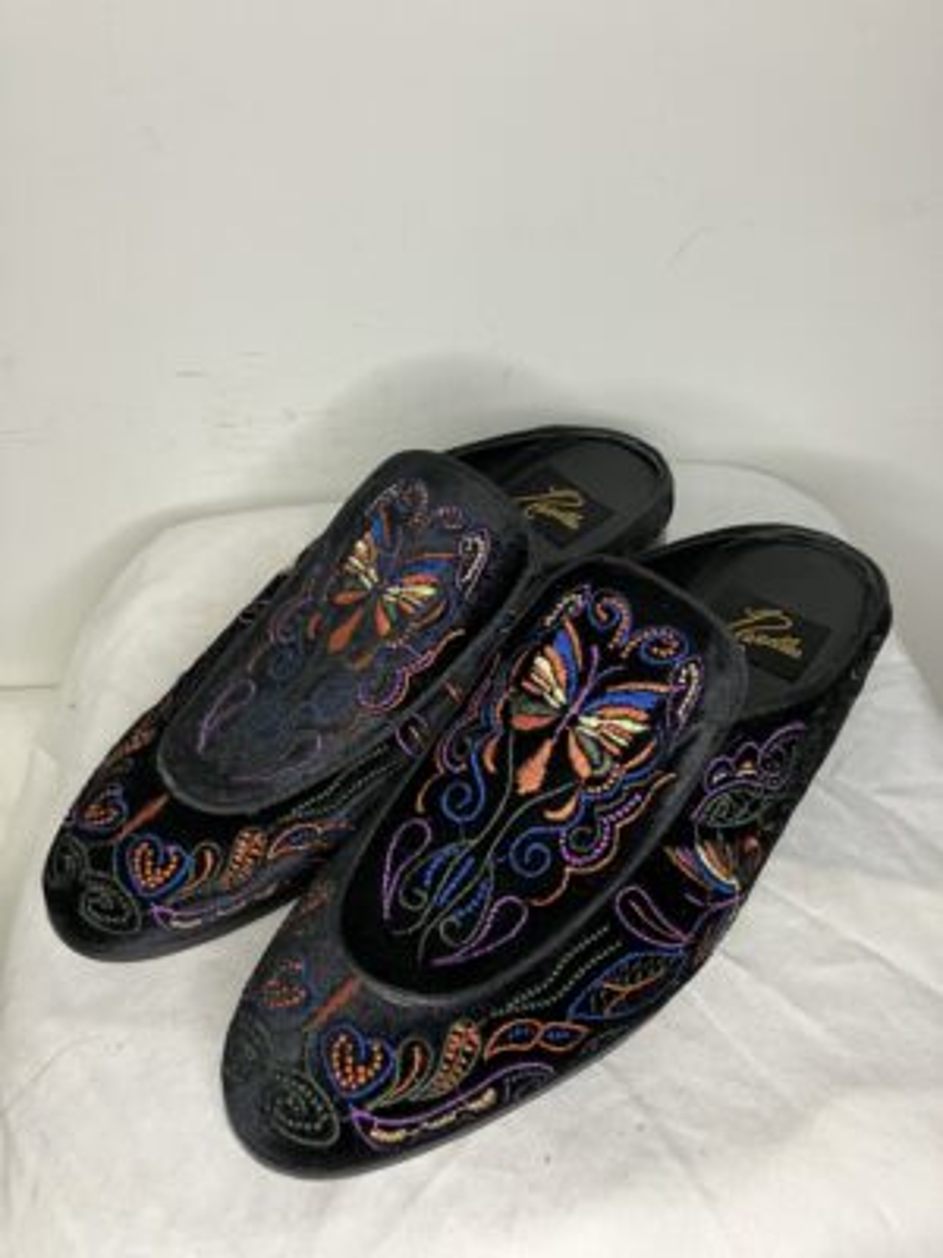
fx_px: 1017
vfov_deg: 63.4
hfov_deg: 49.7
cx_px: 472
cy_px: 629
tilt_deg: -46.0
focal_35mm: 28
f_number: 1.8
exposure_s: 1/50
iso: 50
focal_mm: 3.99
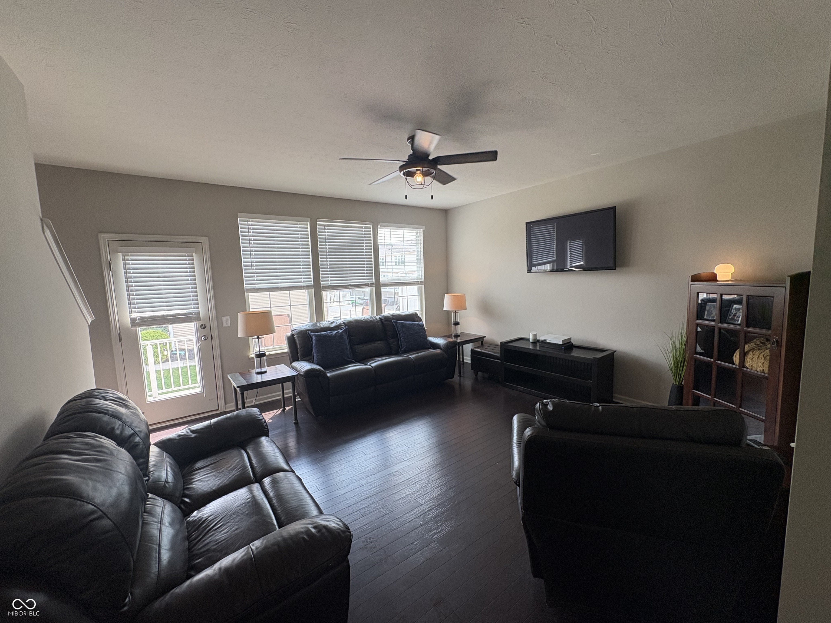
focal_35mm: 14
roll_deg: +1.6
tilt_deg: -6.5
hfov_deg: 102.1
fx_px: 336
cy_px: 312
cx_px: 416
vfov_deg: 85.7
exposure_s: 1/120
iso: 80
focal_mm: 2.22
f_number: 2.2
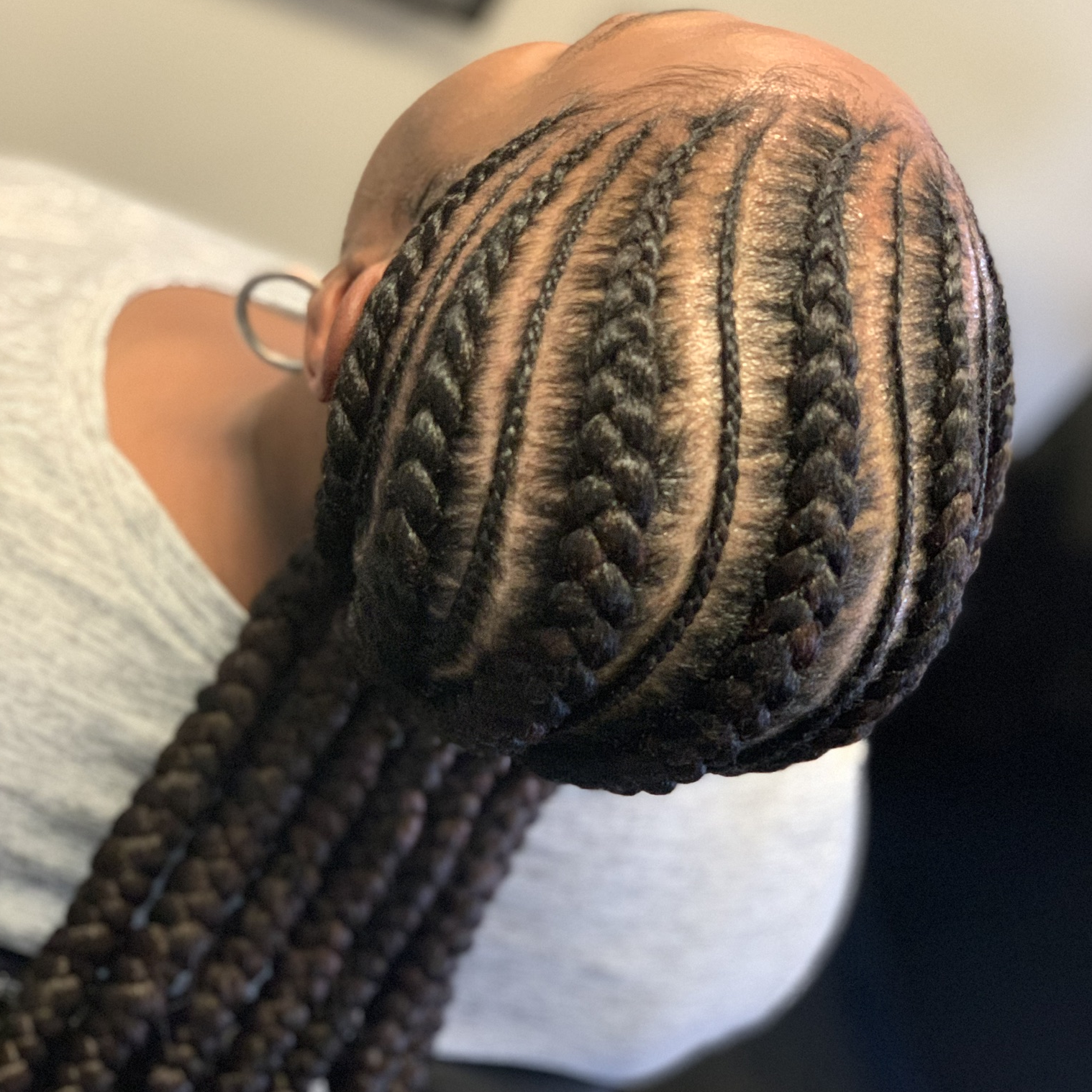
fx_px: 2213
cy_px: 582
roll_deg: -38.8
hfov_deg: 27.7
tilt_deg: -37.6
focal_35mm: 62
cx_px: 550
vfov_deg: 27.7
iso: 400
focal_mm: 6
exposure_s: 1/60
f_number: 2.4
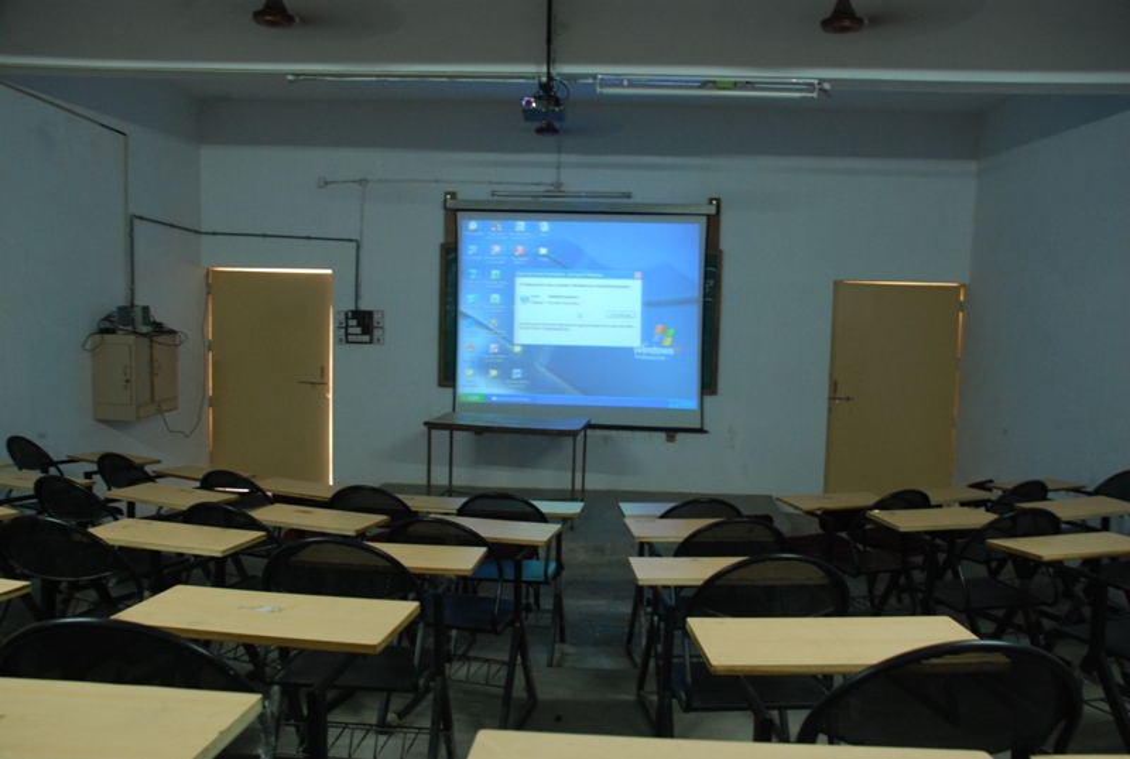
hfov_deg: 61.8
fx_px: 944
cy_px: 380
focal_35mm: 30
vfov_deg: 43.8
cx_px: 565
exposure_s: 1/5
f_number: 5
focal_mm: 20
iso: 500
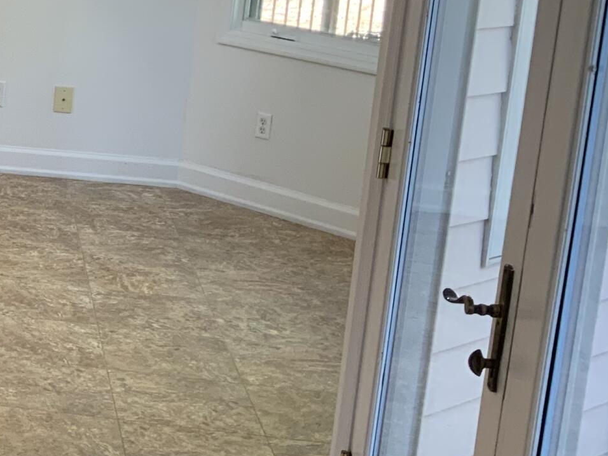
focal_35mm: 91
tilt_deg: -10.7
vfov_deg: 16.1
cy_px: 60
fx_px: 1598
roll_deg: -3.5
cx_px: -282
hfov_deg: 19.1
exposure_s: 1/60
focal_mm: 3
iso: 64
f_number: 1.8
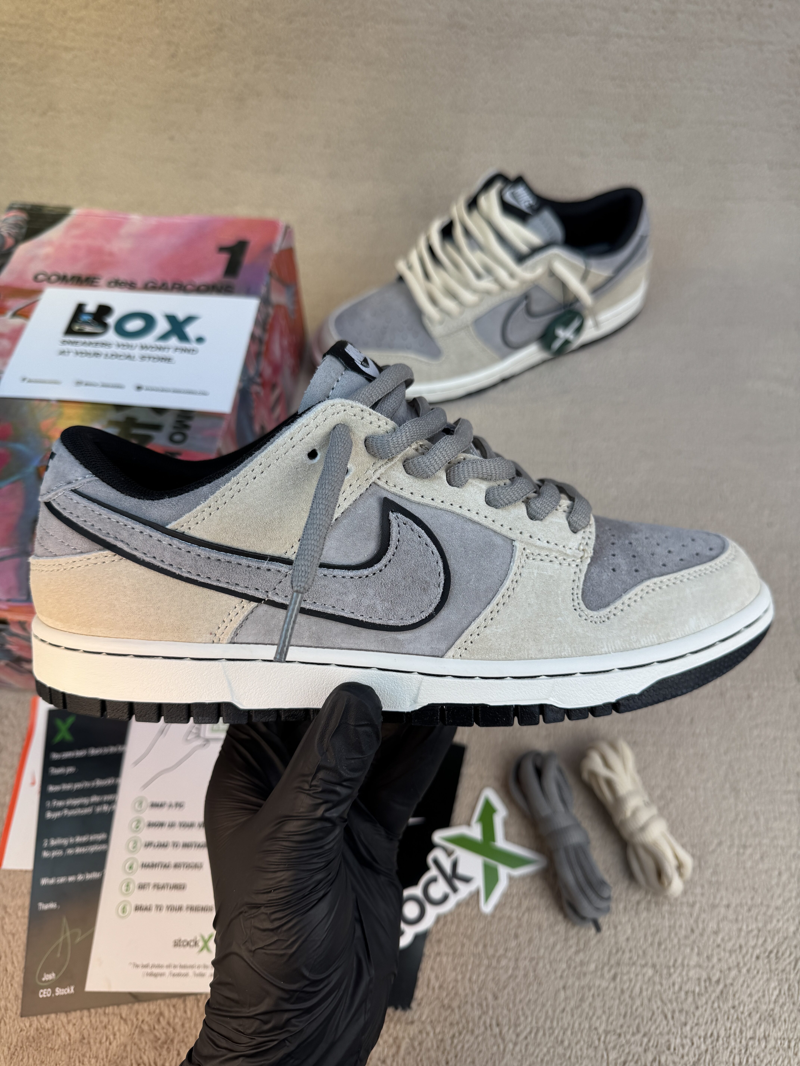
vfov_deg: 71.6
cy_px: 533
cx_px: 400
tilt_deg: -56.9
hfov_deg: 56.8
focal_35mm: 24
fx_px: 740
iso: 80
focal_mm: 6.76
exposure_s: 1/1094
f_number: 1.78
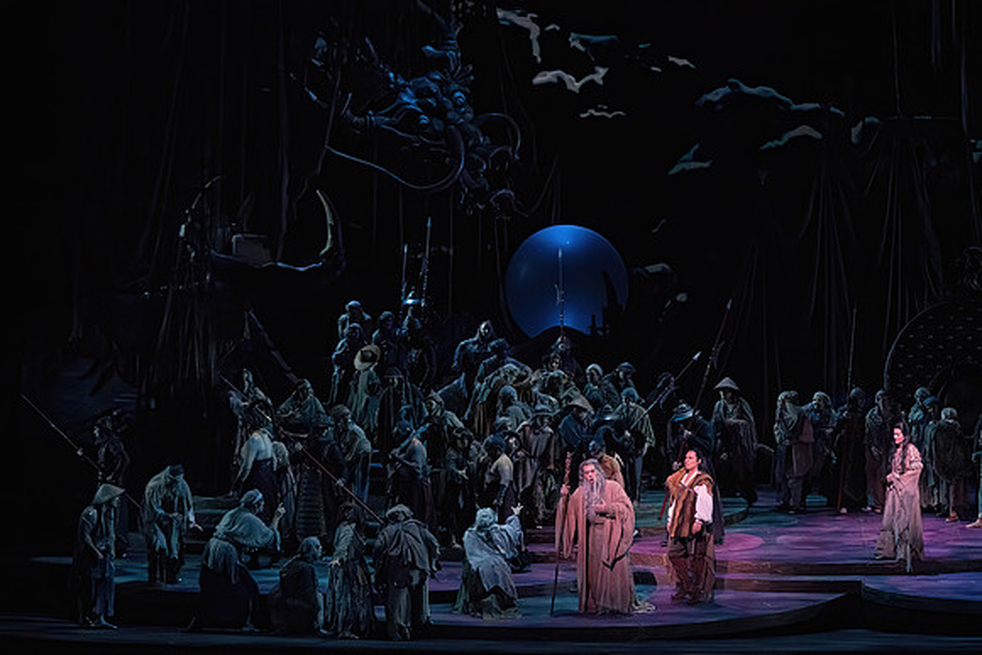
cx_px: 491
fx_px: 1910
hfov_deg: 28.8
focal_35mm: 70
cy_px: 328
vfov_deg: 19.5
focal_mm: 70
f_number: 10
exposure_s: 1/320
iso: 20000
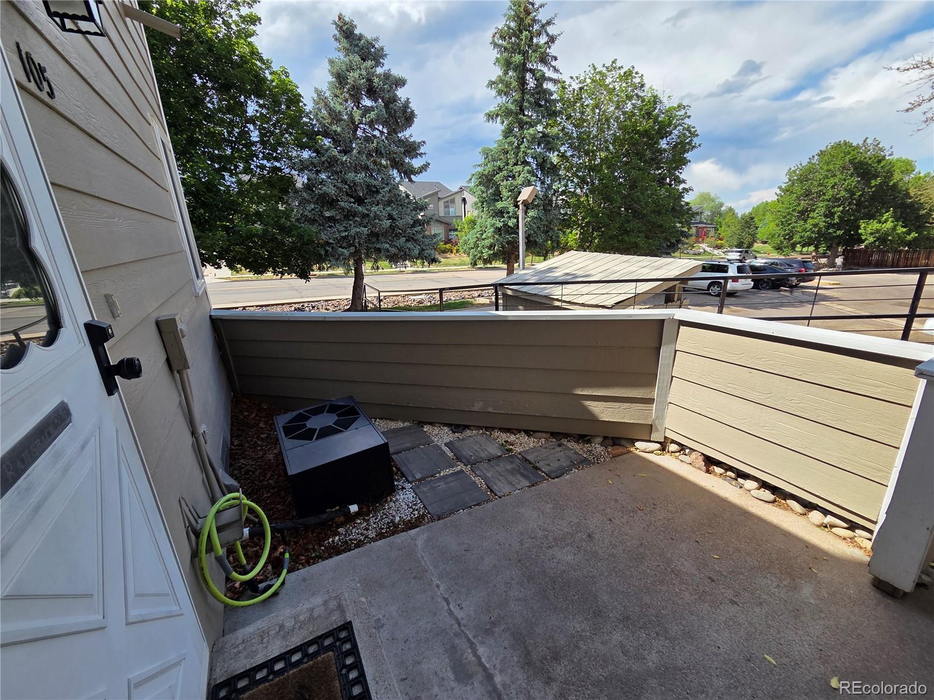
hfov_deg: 106.2
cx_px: 467
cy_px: 350
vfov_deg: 89.9
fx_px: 351
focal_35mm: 13
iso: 50
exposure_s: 1/1402
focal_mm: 2.2
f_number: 2.2
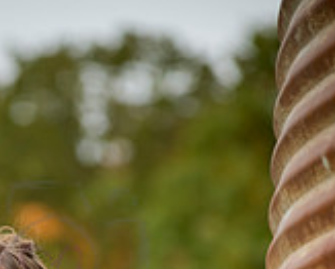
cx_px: 60
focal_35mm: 440
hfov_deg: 4.4
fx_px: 4370
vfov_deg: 3.5
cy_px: 454
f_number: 4.5
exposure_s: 1/500
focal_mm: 170
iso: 800
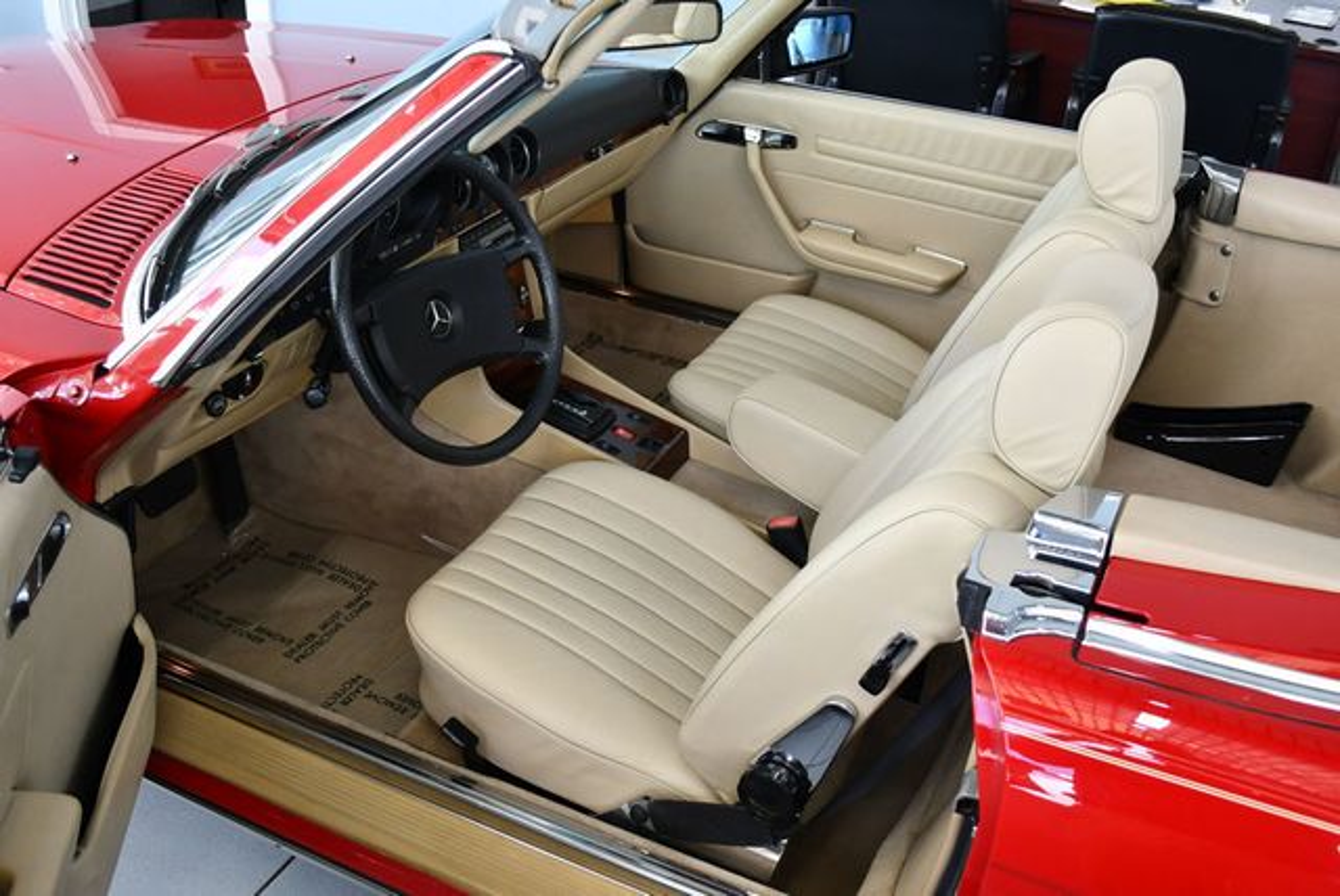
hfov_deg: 53.1
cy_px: 448
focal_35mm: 36
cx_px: 670
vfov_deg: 36.9
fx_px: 1341
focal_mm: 18
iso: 500
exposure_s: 1/250
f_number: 3.5
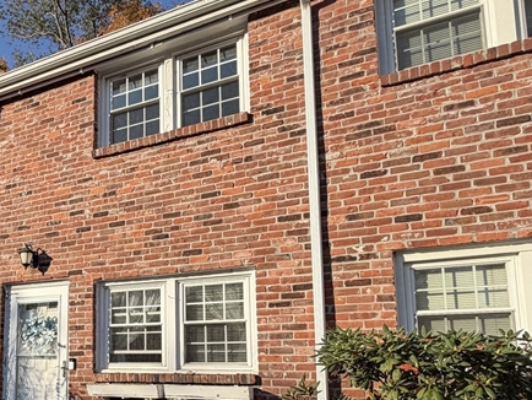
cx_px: 64
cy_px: 315
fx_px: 507
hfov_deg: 49.9
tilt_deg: +7.0
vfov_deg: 41.3
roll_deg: -0.6
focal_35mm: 33
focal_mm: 2.22
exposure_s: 1/770
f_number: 2.2
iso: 32
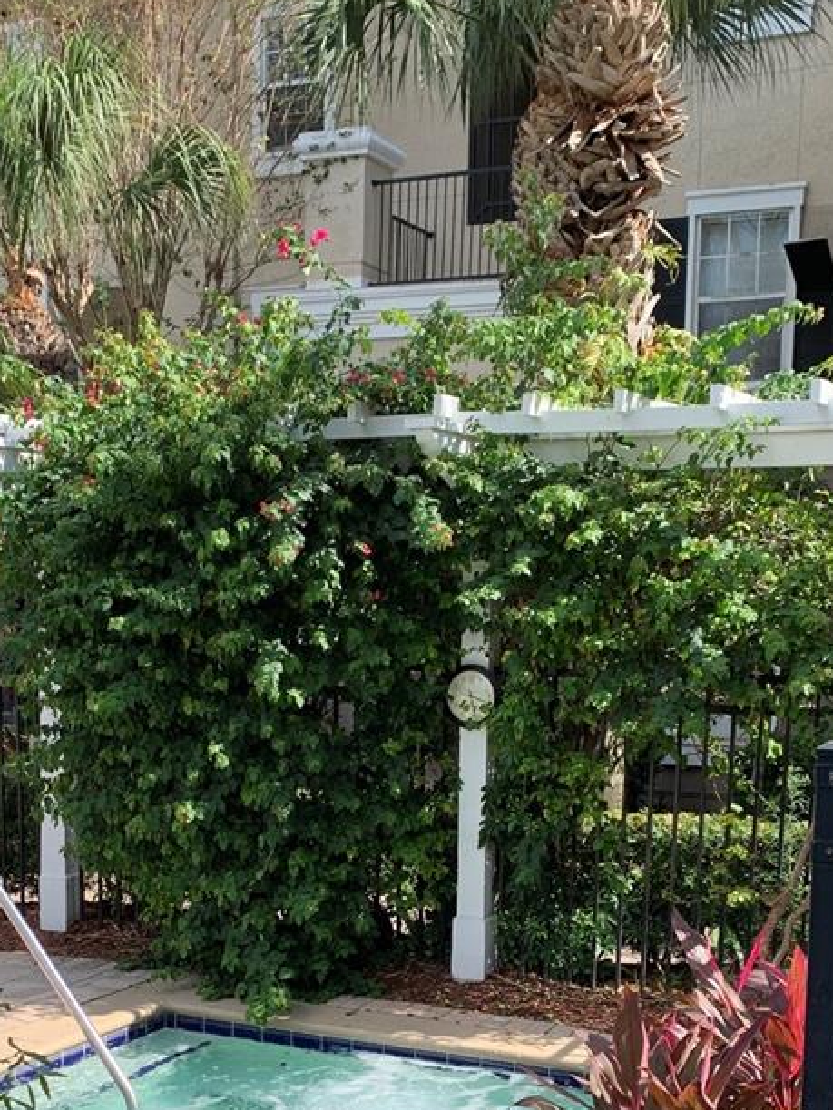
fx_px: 1636
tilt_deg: -8.8
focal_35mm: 51
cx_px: 396
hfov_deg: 28.6
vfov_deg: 36.3
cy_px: 876
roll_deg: -0.8
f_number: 1.8
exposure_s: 1/701
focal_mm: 4.25
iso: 25
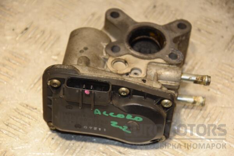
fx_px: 877
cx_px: 117
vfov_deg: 10.2
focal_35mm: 135
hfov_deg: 15.2
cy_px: 78
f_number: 5.6
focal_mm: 90
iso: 800
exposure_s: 1/160
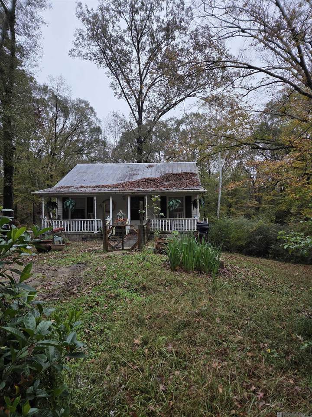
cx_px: 156
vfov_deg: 73.9
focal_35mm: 23
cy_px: 208
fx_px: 276
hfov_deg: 58.9
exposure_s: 1/781
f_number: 1.8
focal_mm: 5.4
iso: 80
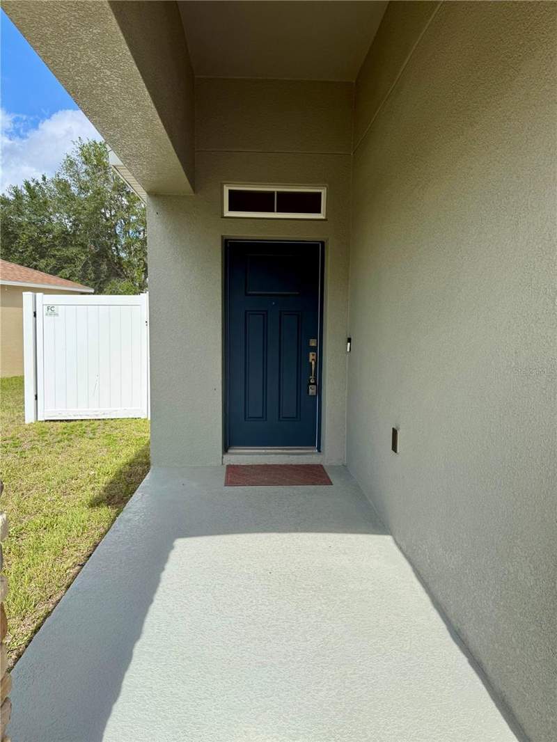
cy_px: 371
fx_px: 515
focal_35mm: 24
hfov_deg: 56.8
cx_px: 278
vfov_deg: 71.6
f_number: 1.78
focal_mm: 6.76
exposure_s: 1/4405
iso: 80
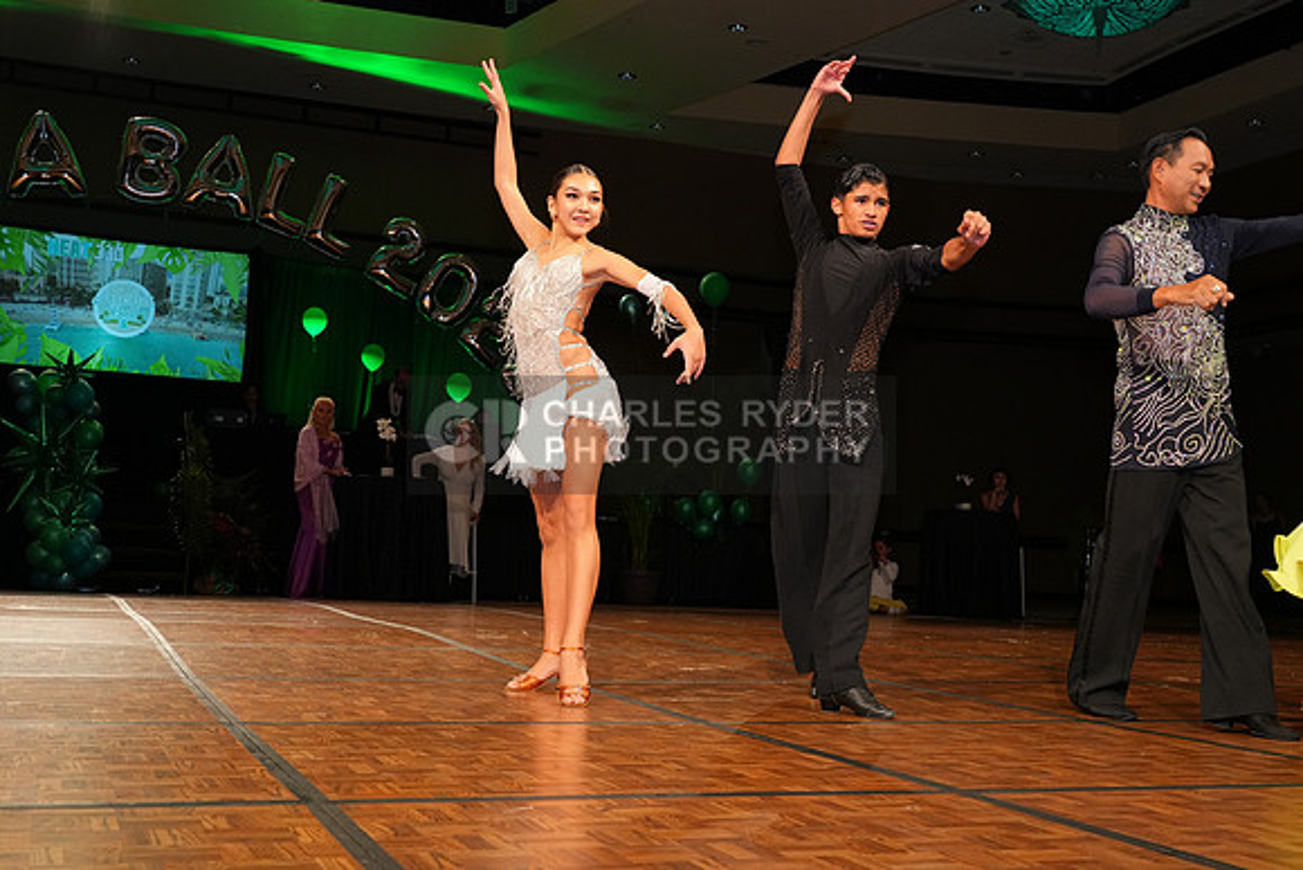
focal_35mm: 40
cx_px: 652
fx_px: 1448
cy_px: 435
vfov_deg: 33.4
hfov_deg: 48.4
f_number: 7.1
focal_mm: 40
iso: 2500
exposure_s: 1/200
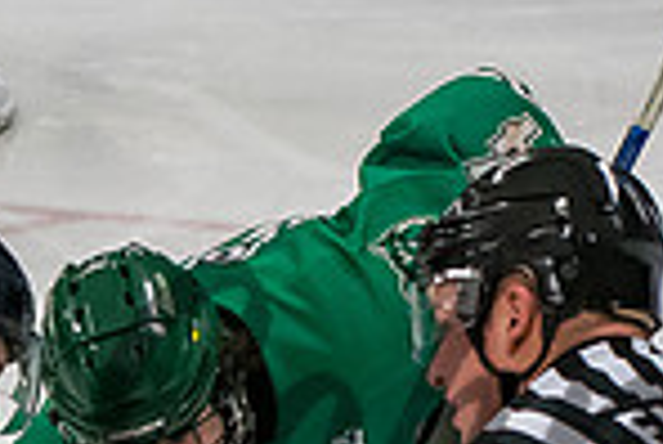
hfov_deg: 4.2
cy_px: 621
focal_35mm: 495
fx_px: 9125
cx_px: 175
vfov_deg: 2.8
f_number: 4
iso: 2000
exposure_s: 1/800
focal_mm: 70
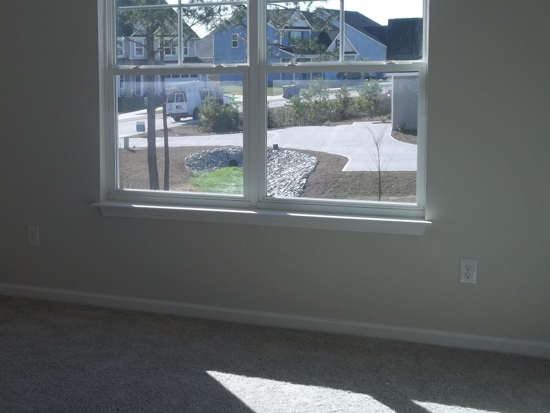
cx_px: 96
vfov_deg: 27.0
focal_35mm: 54
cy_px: 169
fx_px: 858
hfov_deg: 34.3
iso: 64
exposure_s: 1/400
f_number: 2.9
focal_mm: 5.7
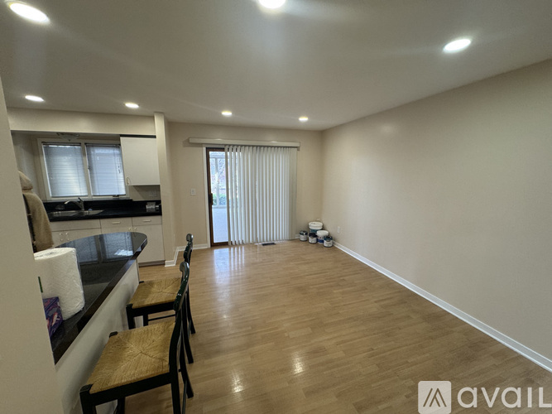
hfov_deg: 102.1
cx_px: 276
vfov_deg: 85.7
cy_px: 207
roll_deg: -0.1
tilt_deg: -10.0
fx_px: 223
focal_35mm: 14
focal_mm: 2.22
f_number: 2.2
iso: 125
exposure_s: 1/120
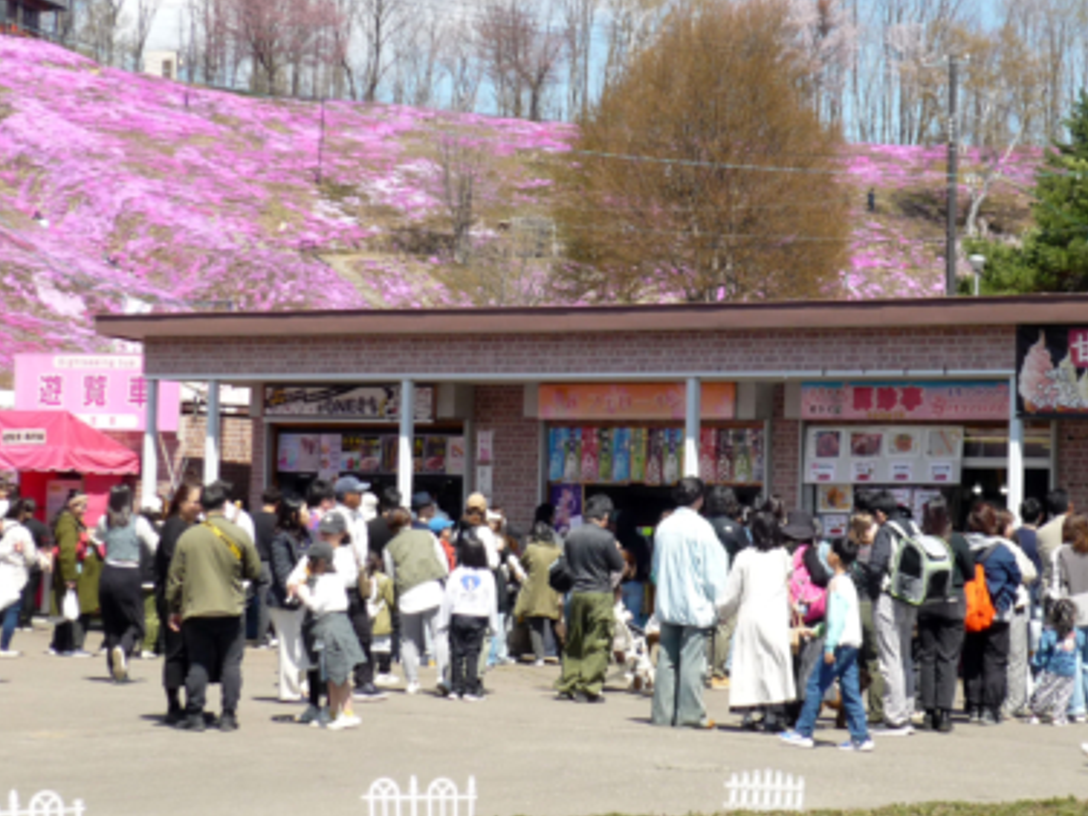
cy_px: 339
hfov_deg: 19.8
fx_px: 3112
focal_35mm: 99
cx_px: 651
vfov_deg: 14.9
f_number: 3.7
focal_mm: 10.2
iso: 100
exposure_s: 1/500
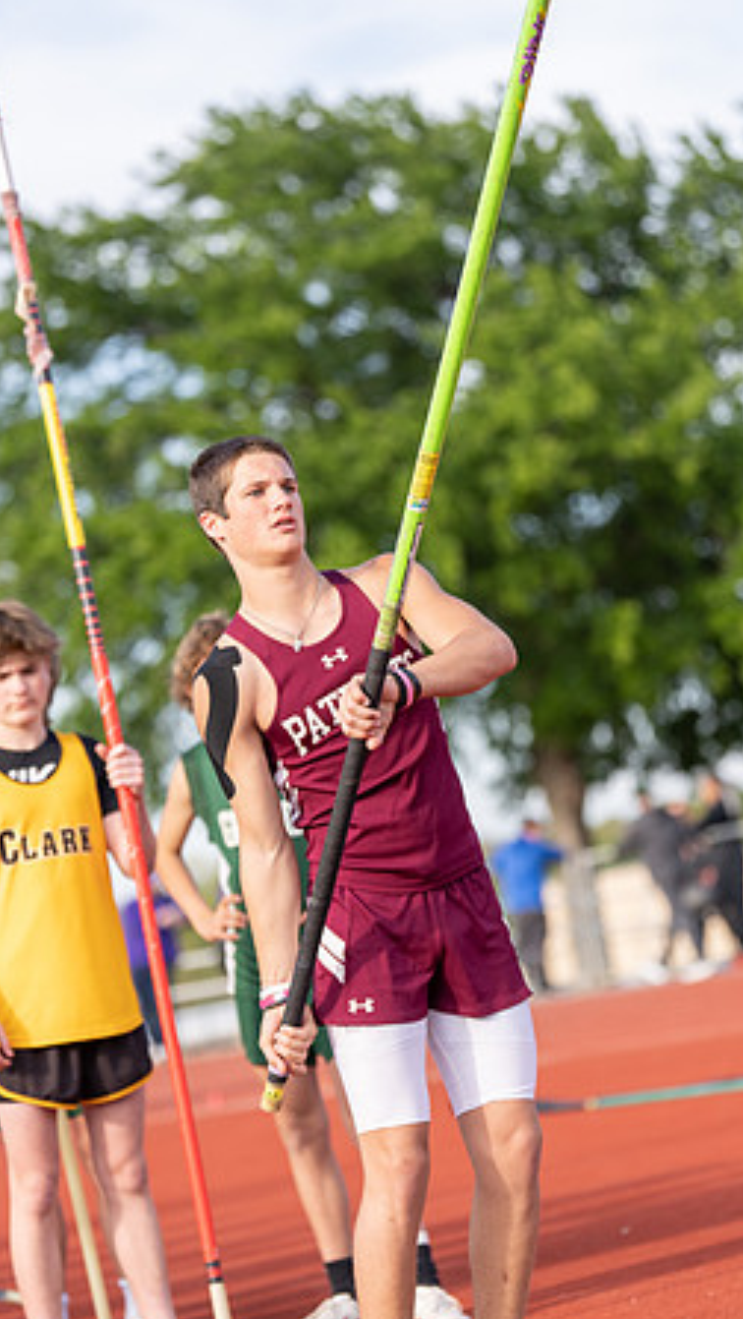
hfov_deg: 10.3
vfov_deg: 18.1
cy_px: 658
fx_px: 4126
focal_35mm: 118
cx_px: 363
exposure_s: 1/1250
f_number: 2.8
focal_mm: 112
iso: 200
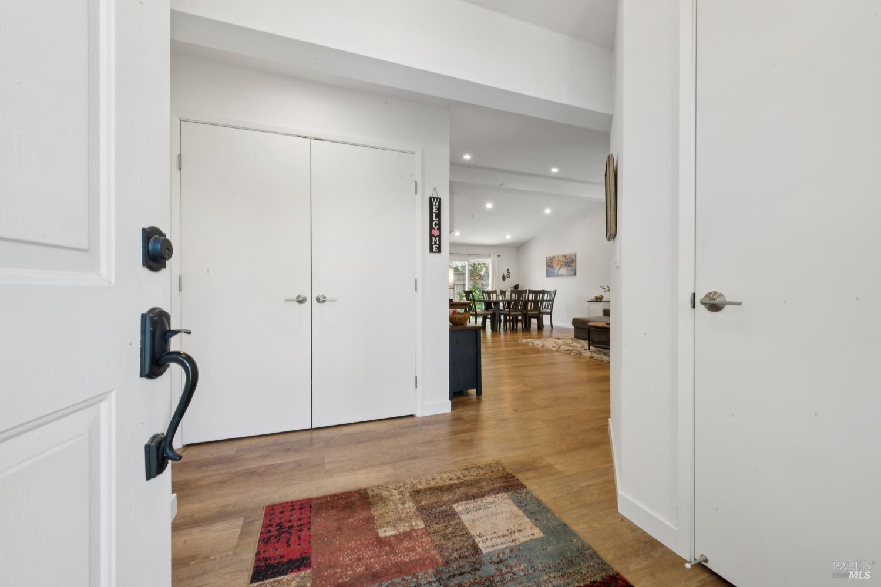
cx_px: 440
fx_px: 343
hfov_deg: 104.3
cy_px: 294
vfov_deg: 81.2
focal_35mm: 14
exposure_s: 1/2
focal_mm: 14
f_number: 22
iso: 250
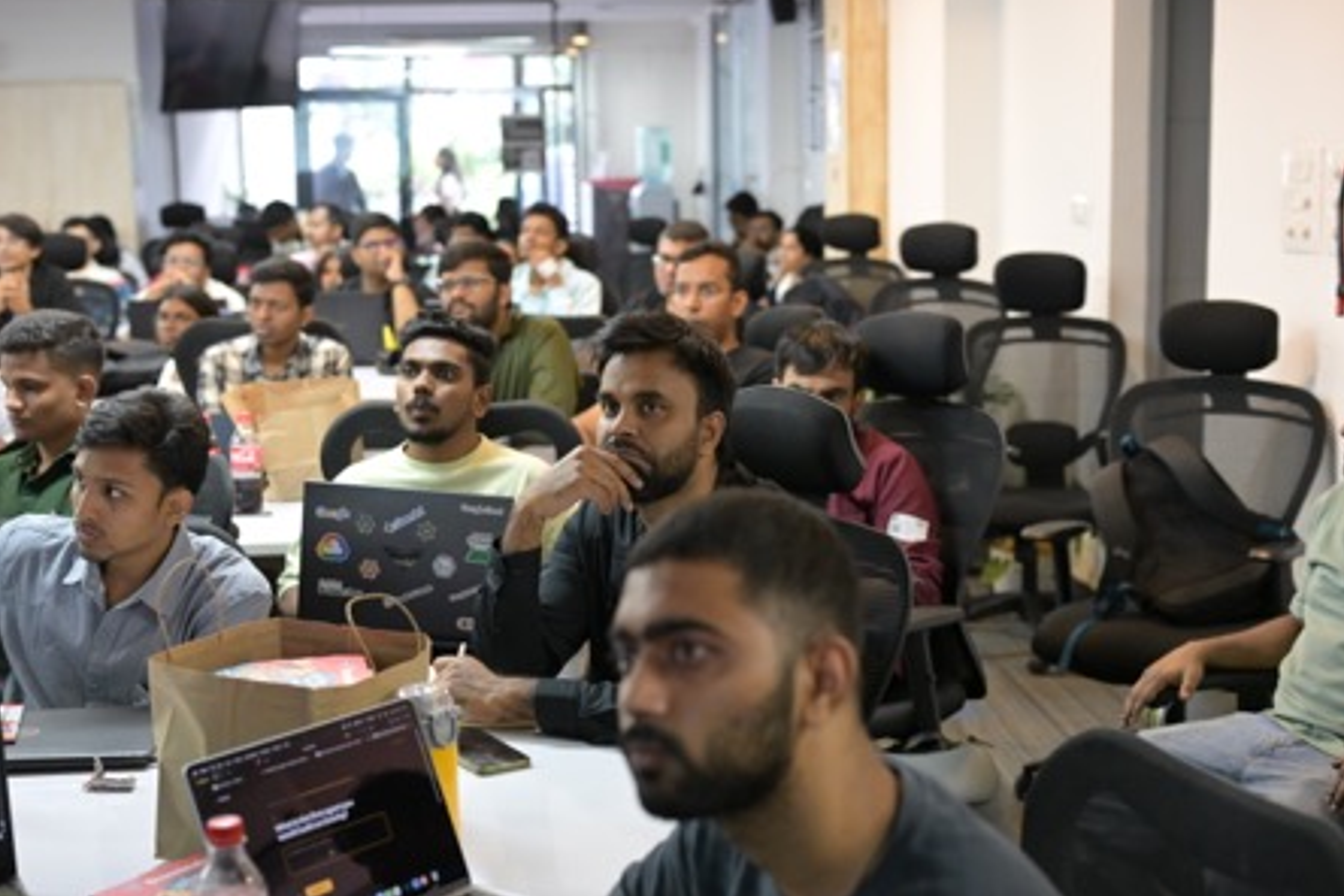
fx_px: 2016
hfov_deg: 36.9
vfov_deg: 25.1
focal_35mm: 54
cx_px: 675
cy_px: 466
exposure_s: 1/125
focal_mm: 50
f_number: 3.2
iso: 4000
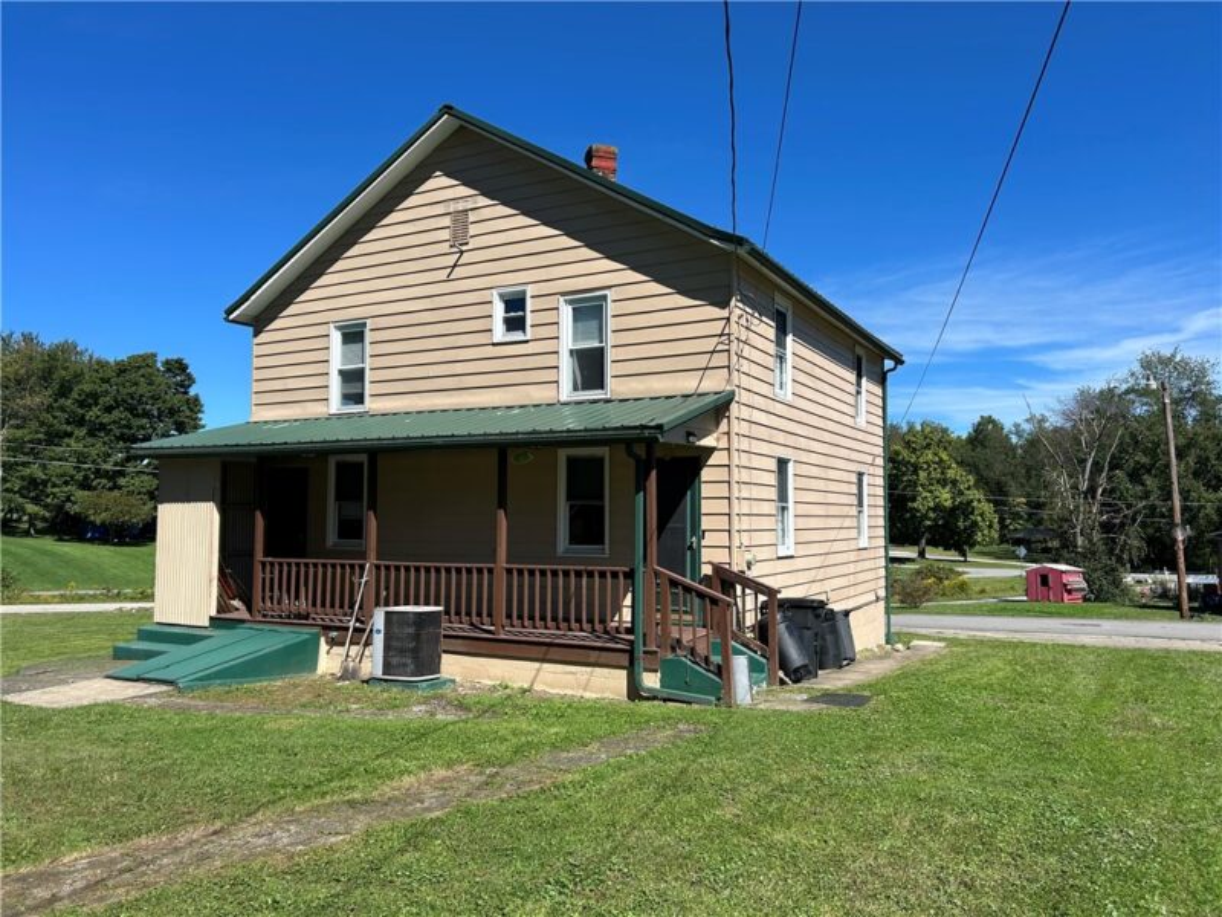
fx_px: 918
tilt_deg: +5.4
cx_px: 611
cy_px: 458
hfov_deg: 67.3
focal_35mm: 26
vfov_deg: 53.1
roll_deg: -0.2
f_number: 1.5
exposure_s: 1/3968
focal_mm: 5.7
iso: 50
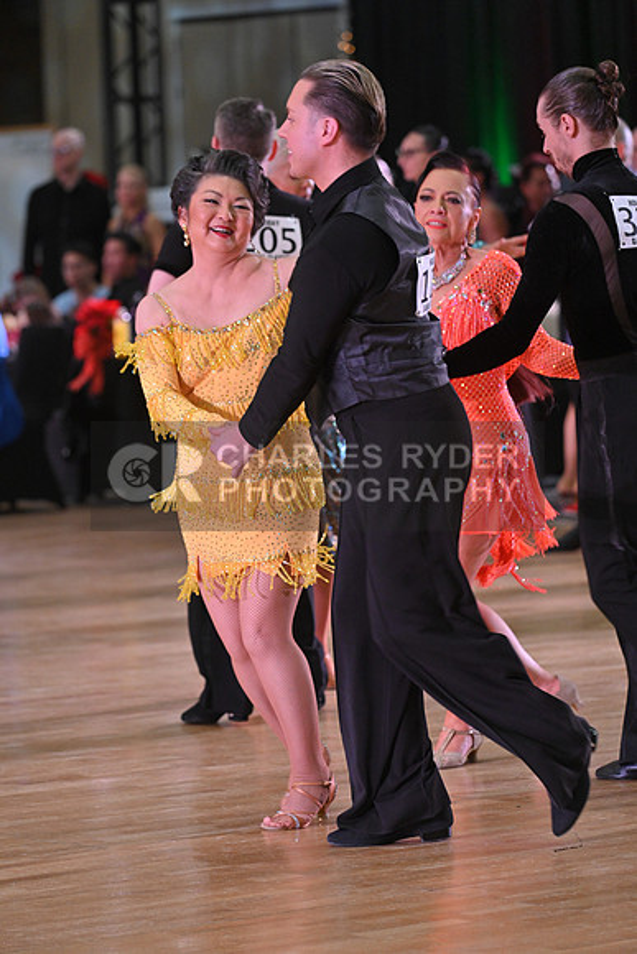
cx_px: 318
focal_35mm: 185
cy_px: 477
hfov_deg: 7.4
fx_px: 4907
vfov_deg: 11.1
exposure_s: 1/320
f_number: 5
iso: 2500
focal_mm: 185
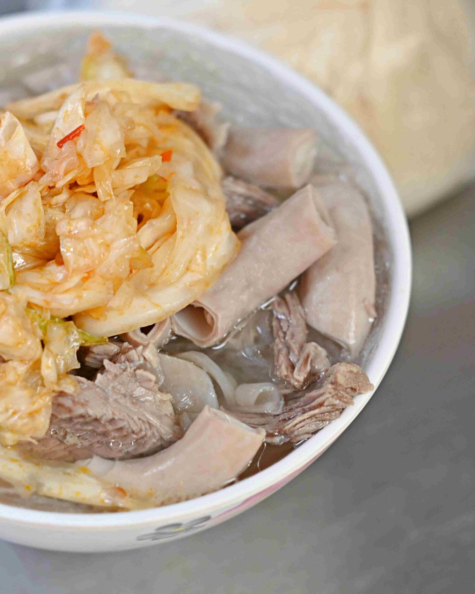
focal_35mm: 106
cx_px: 172
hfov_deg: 14.5
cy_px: 298
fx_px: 1863
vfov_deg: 18.1
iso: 250
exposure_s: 1/200
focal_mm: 50
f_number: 2.5
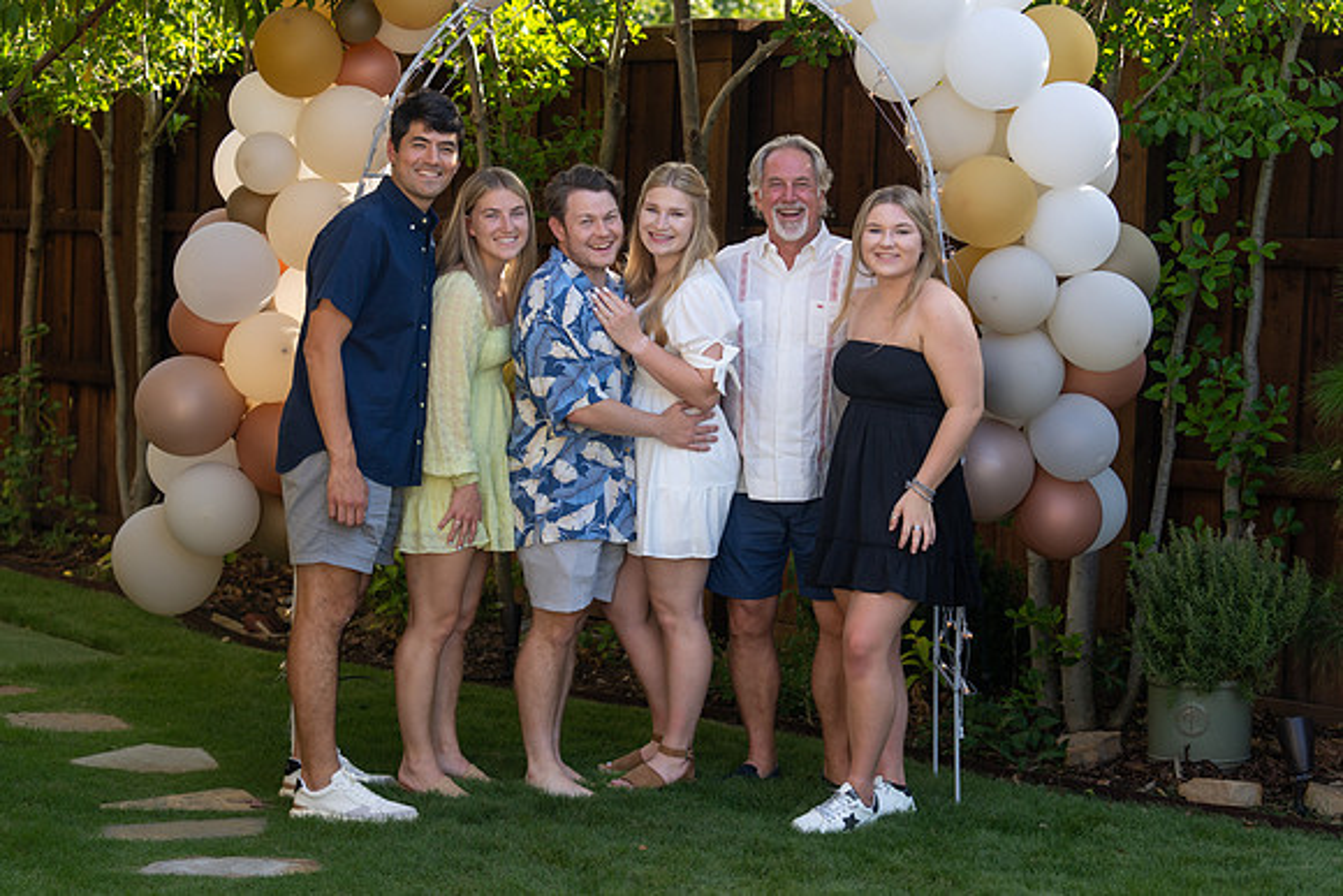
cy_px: 448
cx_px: 672
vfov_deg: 19.5
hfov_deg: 28.8
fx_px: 2612
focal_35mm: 70
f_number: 3.5
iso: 100
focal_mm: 70
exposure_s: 1/320
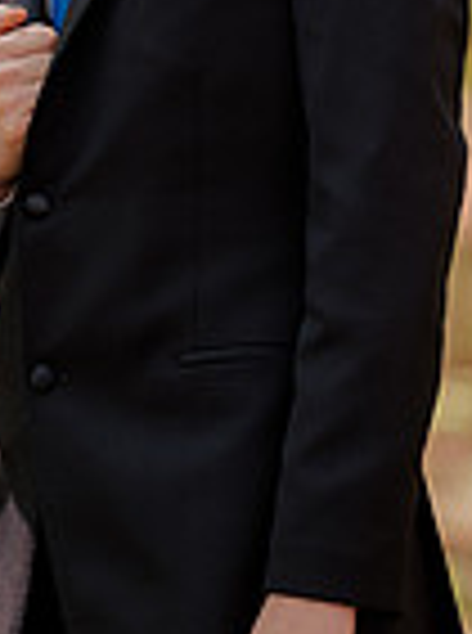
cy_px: 76
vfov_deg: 6.1
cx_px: 240
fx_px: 5899
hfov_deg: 4.6
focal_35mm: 323
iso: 125
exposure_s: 1/320
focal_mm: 105
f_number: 1.4
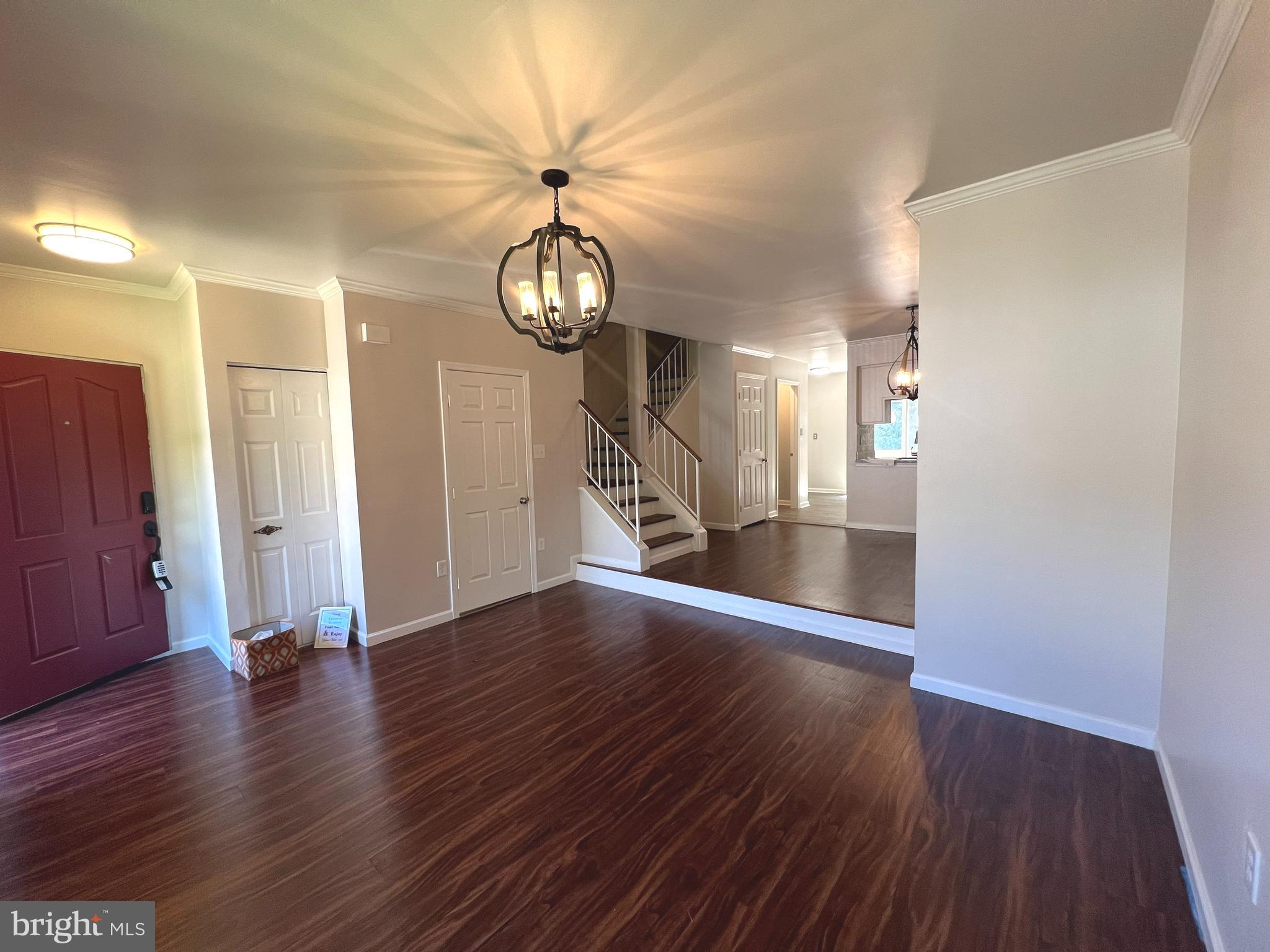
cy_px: 476
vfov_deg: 89.9
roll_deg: +2.0
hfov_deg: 106.2
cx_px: 635
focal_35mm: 13
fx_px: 477
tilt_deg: -5.4
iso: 200
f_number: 1.8
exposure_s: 1/120
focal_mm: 1.57
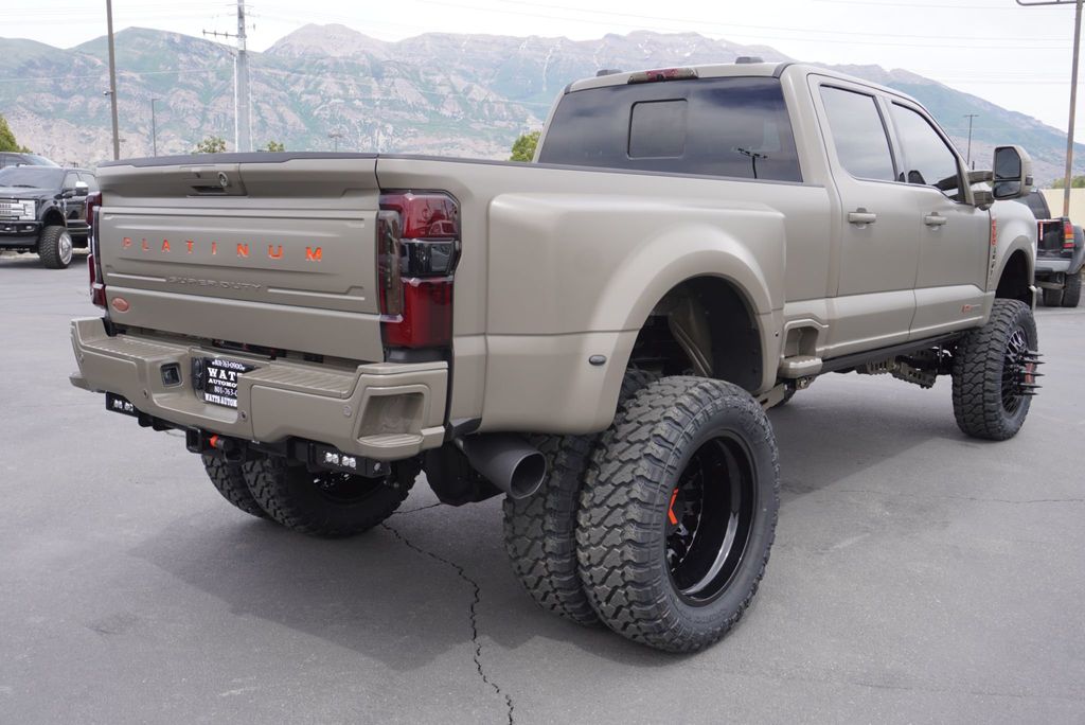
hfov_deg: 55.1
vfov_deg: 38.4
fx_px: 1040
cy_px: 362
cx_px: 542
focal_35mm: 34
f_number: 6.3
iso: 100
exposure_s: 1/125
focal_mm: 23
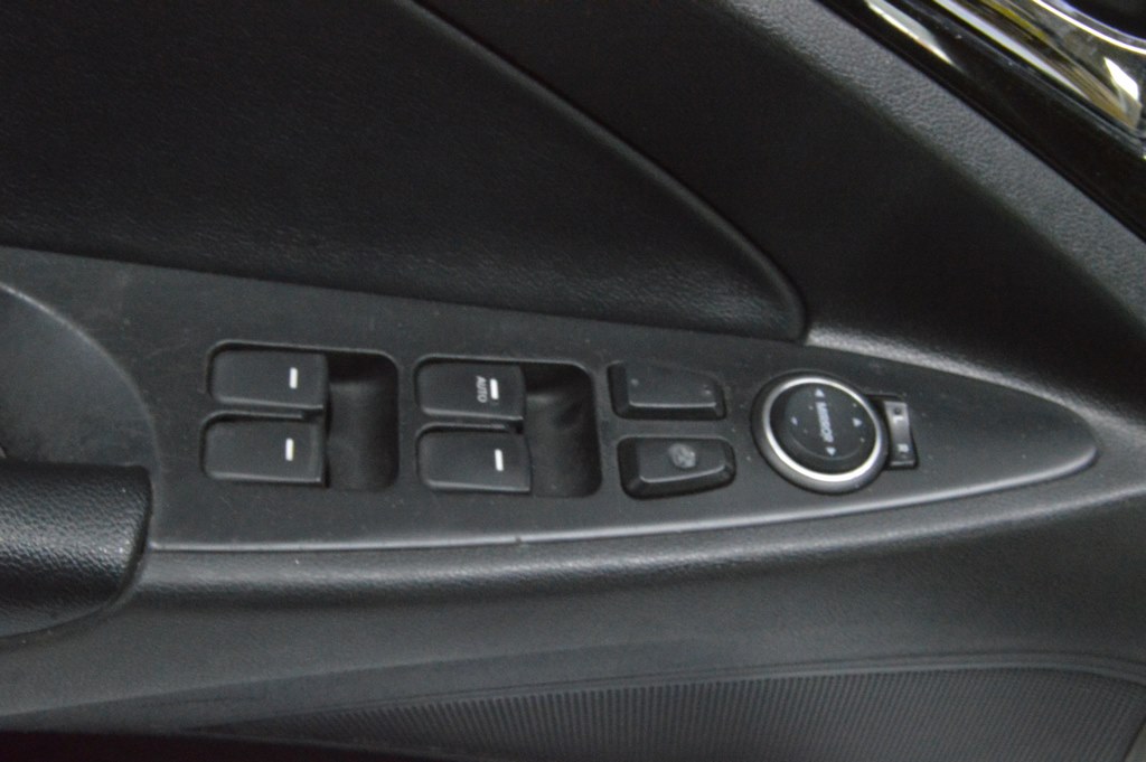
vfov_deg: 34.2
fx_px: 1240
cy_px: 381
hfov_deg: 49.6
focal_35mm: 39
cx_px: 573
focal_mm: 26
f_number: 20
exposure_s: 1/15
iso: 6400
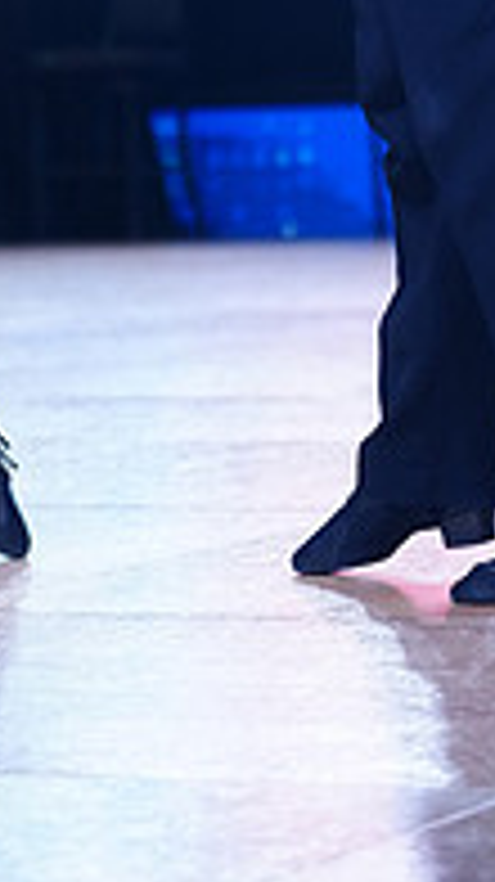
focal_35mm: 217
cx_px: 124
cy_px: -176
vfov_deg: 9.8
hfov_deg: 5.6
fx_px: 5072
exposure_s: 1/1000
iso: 1250
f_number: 2.8
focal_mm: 70
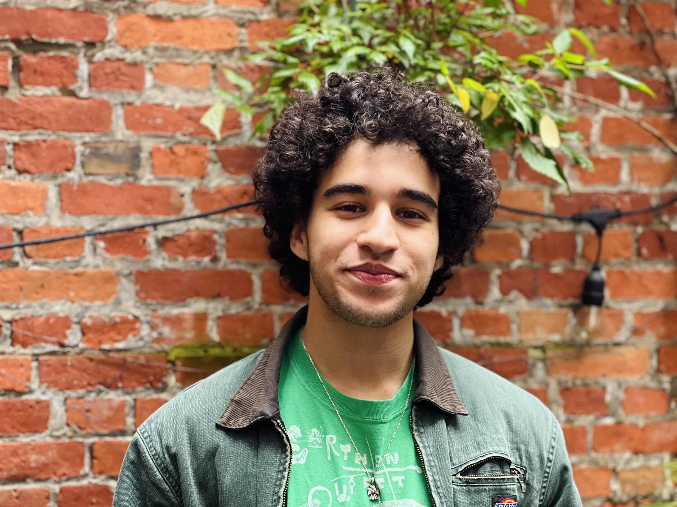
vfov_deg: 19.1
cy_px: 254
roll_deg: -0.4
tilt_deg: +0.4
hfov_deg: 25.3
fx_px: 1506
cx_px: 338
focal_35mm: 77
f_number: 2.8
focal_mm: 9
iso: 250
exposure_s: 1/92
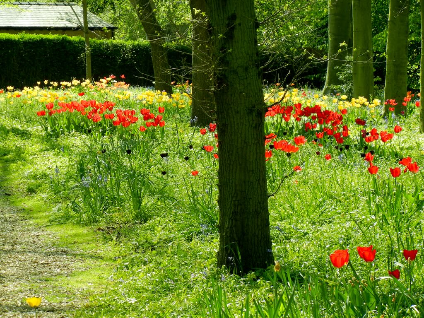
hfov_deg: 13.0
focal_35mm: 152
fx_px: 1862
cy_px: 159
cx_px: 212
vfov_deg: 9.8
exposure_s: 1/216
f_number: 4.6
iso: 160
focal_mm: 27.4
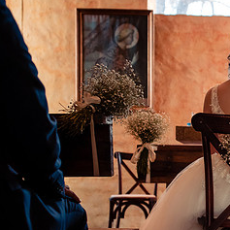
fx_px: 556
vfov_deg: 23.0
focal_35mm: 74
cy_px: 182
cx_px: 271
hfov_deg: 21.8
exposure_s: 1/250
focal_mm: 32
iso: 1250
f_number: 2.8
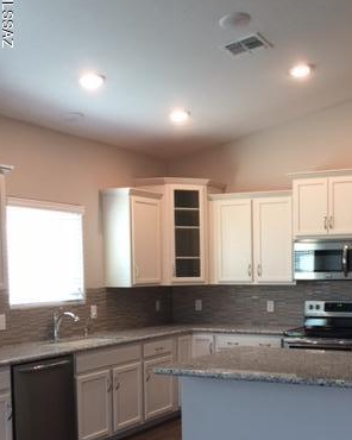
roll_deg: +0.8
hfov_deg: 30.3
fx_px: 638
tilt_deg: -3.4
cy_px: 316
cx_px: 269
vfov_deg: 37.3
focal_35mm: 49
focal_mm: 4.15
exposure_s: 1/30
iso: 40
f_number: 2.2
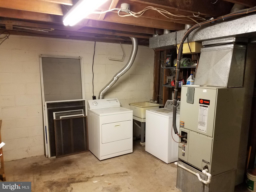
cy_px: 96
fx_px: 192
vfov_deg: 53.1
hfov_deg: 67.3
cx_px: 128
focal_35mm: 26
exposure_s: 1/24
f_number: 1.7
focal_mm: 4.2
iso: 160
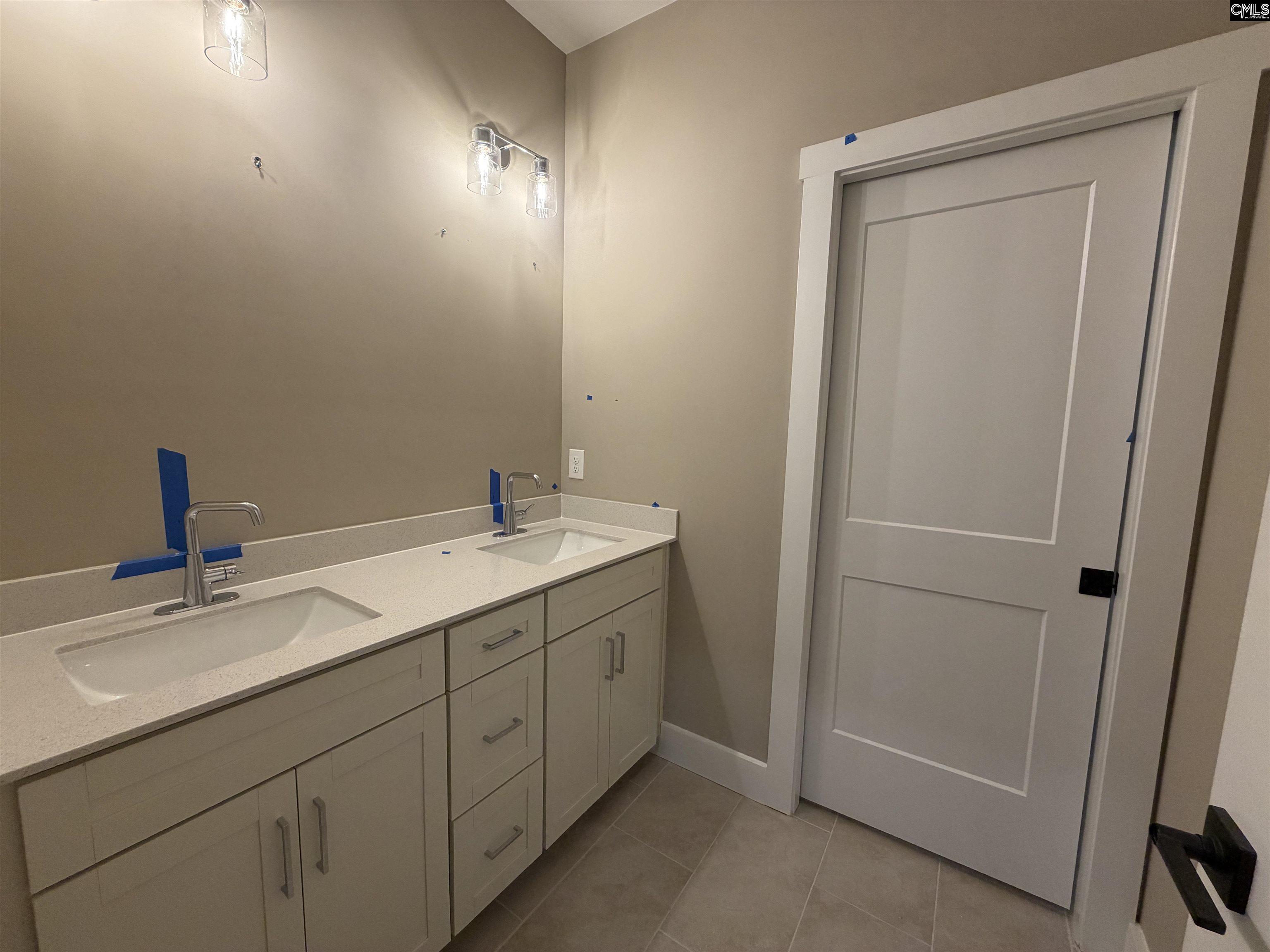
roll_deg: -0.7
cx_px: 635
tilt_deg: -5.9
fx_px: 514
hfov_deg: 102.1
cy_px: 476
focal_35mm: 14
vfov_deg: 85.7
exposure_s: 1/120
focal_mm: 2.22
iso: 200
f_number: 2.2
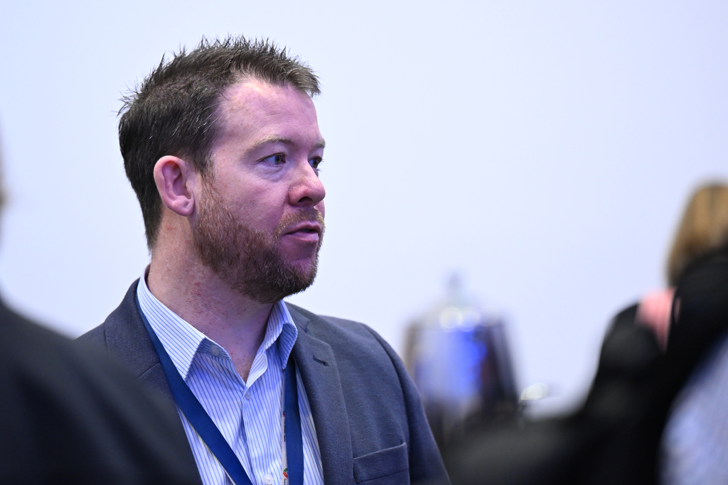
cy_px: 242
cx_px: 364
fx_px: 3539
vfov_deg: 7.8
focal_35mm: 175
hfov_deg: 11.7
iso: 2000
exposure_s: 1/200
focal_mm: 175
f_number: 2.8
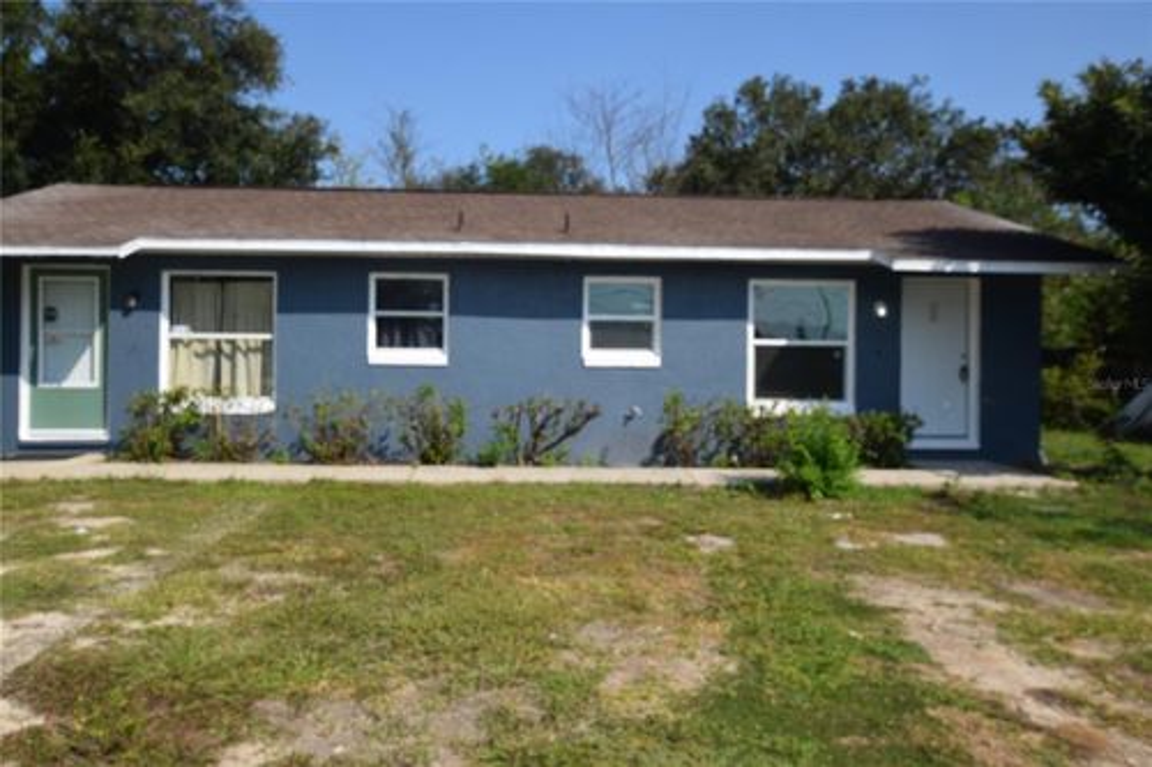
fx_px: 960
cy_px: 384
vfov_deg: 43.6
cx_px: 576
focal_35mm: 30
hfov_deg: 61.9
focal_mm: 20
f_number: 10
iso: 100
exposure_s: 1/200
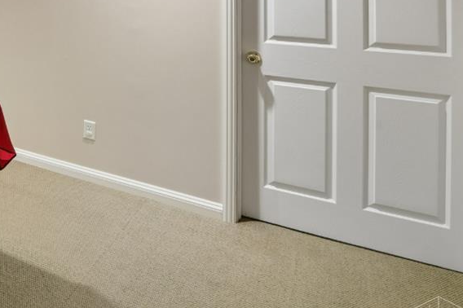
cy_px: -46
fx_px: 476
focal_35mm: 37
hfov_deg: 37.0
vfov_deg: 31.1
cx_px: -115
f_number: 8
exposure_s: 1/13
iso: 400
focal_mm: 14
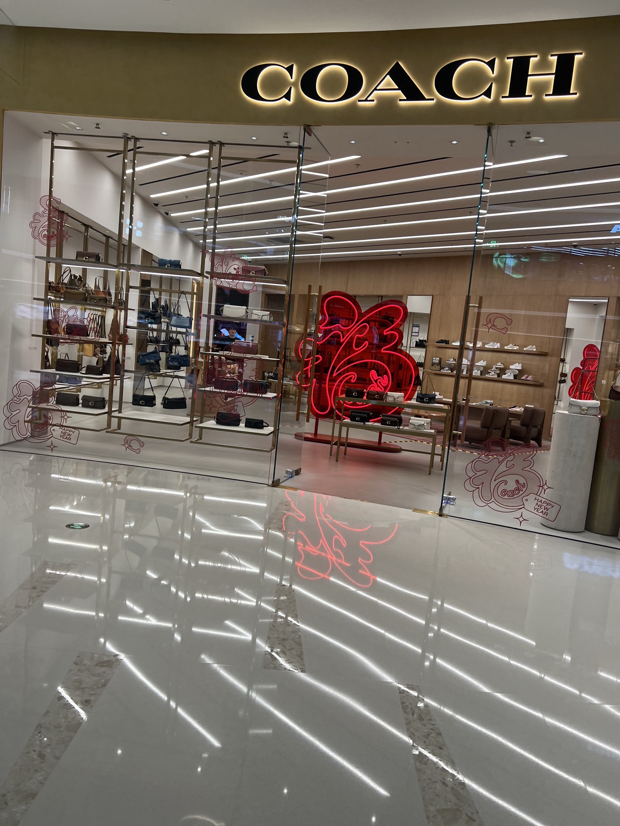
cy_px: 413
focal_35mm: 26
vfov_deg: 67.3
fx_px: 621
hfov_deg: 53.1
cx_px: 310
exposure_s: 1/143
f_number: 1.5
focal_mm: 5.7
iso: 32
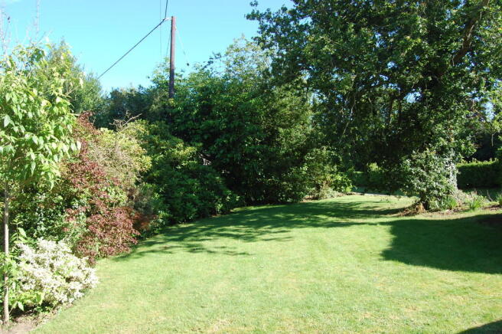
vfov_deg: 47.8
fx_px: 376
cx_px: 251
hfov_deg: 67.4
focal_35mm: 27
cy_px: 167
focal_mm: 18
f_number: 6.3
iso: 200
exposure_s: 1/160
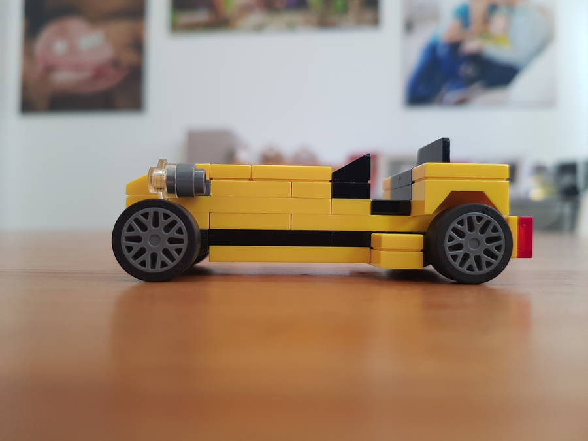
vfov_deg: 53.1
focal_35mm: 26
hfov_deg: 67.3
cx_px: 294
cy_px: 220
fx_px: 442
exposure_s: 1/50
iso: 100
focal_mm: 4.3
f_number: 1.7
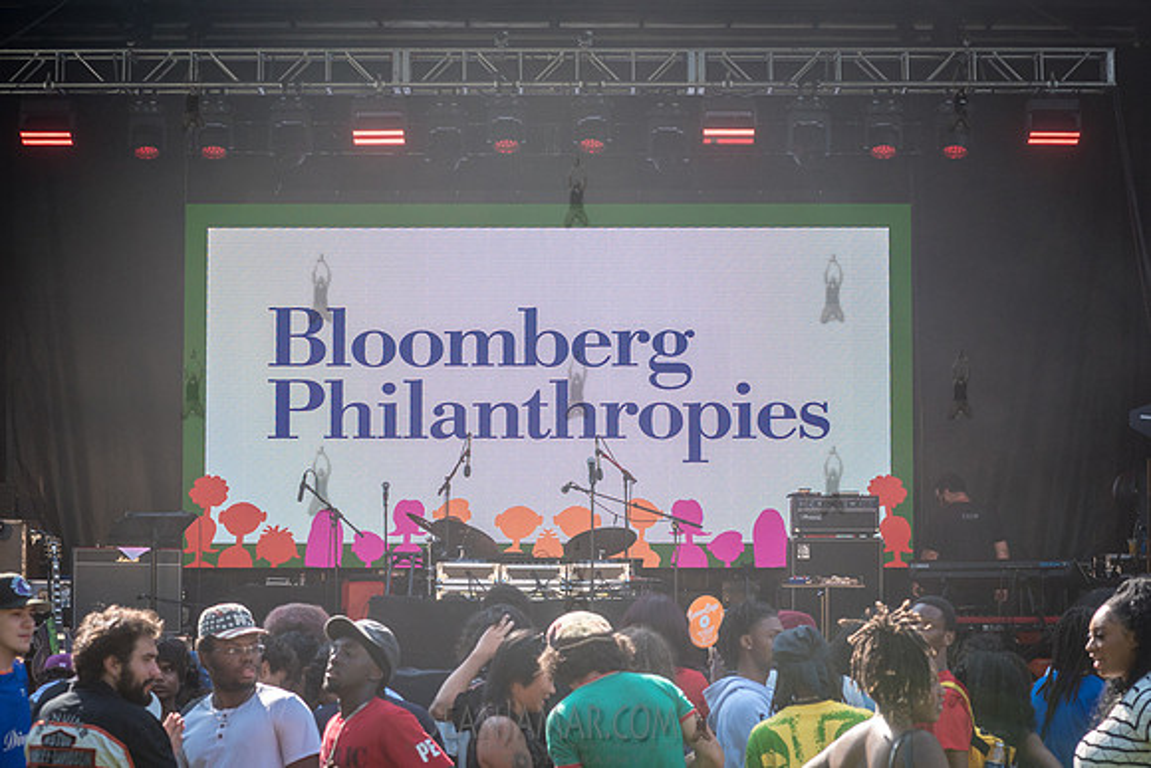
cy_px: 384
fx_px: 2882
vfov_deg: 15.2
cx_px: 591
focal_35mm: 90
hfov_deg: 22.6
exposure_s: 1/1600
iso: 500
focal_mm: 86
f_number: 5.6
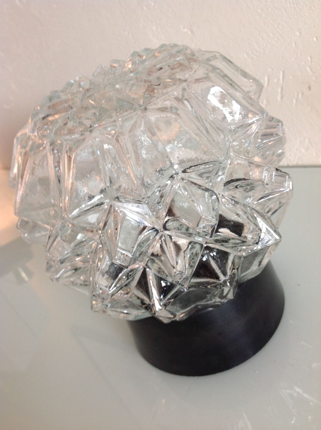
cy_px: 215
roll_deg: +24.7
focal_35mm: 35
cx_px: 160
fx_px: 434
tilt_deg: -31.1
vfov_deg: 52.7
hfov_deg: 40.6
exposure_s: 1/15
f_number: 2.4
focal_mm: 4.28
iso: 80
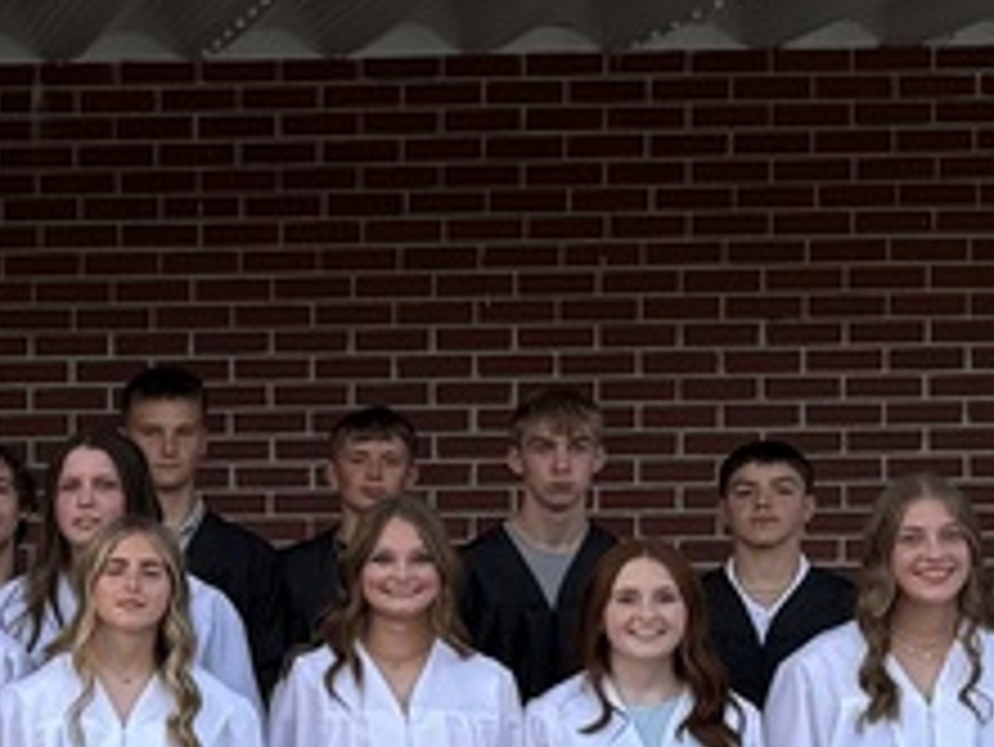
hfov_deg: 16.6
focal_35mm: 111
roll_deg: +0.7
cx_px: -337
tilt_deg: -2.2
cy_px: 698
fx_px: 3189
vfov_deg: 13.2
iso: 80
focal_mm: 6.76
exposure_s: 1/580
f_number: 1.78
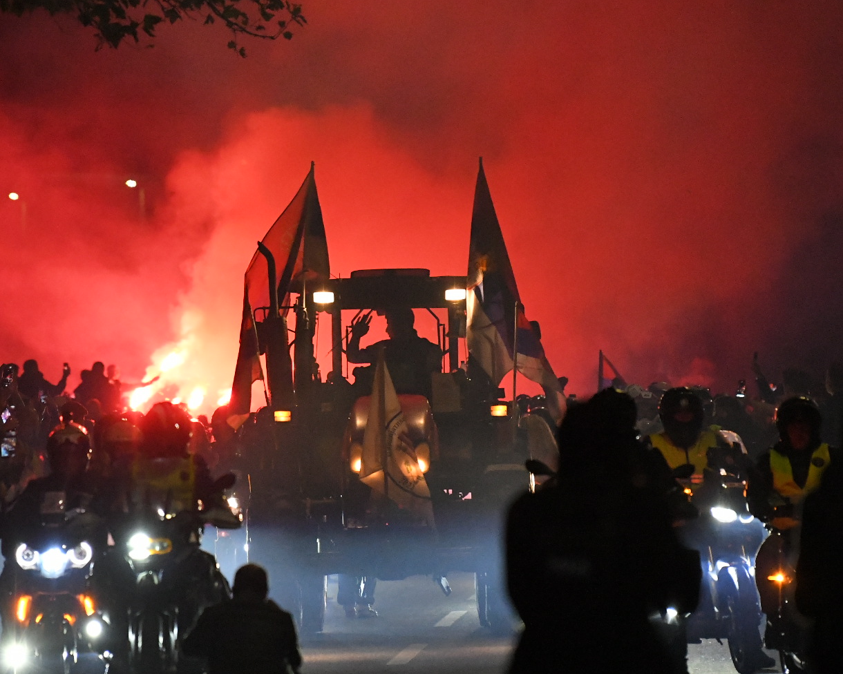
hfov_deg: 5.2
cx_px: 350
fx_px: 9331
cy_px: 370
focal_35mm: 374
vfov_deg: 4.1
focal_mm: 200
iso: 10000
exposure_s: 1/1600
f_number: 3.5
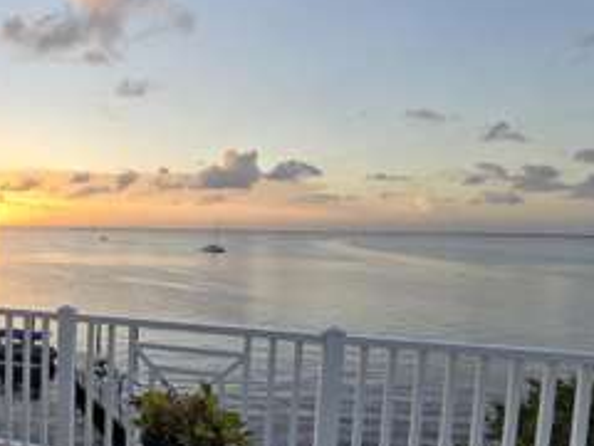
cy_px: 274
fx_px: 446
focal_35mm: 26
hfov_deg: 57.0
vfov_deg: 52.6
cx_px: 50
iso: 50
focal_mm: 2.2
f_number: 2.2
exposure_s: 1/288
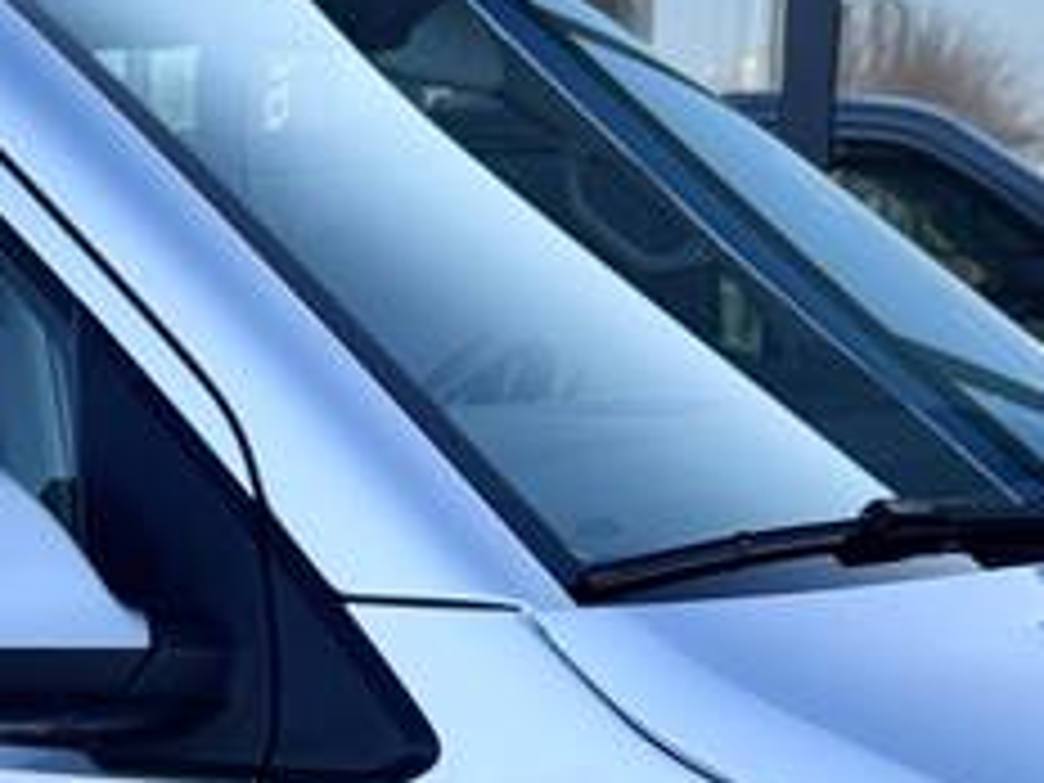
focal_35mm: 124
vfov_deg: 11.5
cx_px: -216
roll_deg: -2.0
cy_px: 1134
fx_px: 3740
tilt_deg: -11.8
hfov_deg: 15.3
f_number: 1.78
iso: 80
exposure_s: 1/1597
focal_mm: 6.76
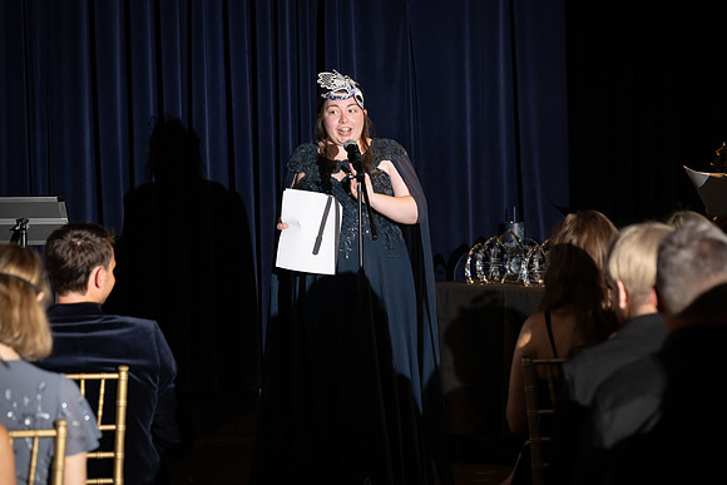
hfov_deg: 13.7
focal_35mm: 150
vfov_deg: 9.2
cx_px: 364
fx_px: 3030
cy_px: 242
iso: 2500
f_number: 5
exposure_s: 1/200
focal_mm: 150
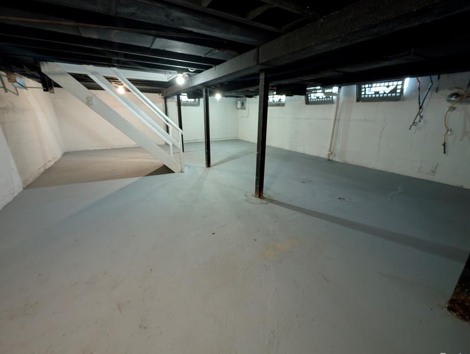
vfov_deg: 90.0
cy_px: 173
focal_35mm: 13
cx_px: 236
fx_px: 177
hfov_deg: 106.1
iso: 296
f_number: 1.7
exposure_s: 1/16.1
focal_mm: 2.02
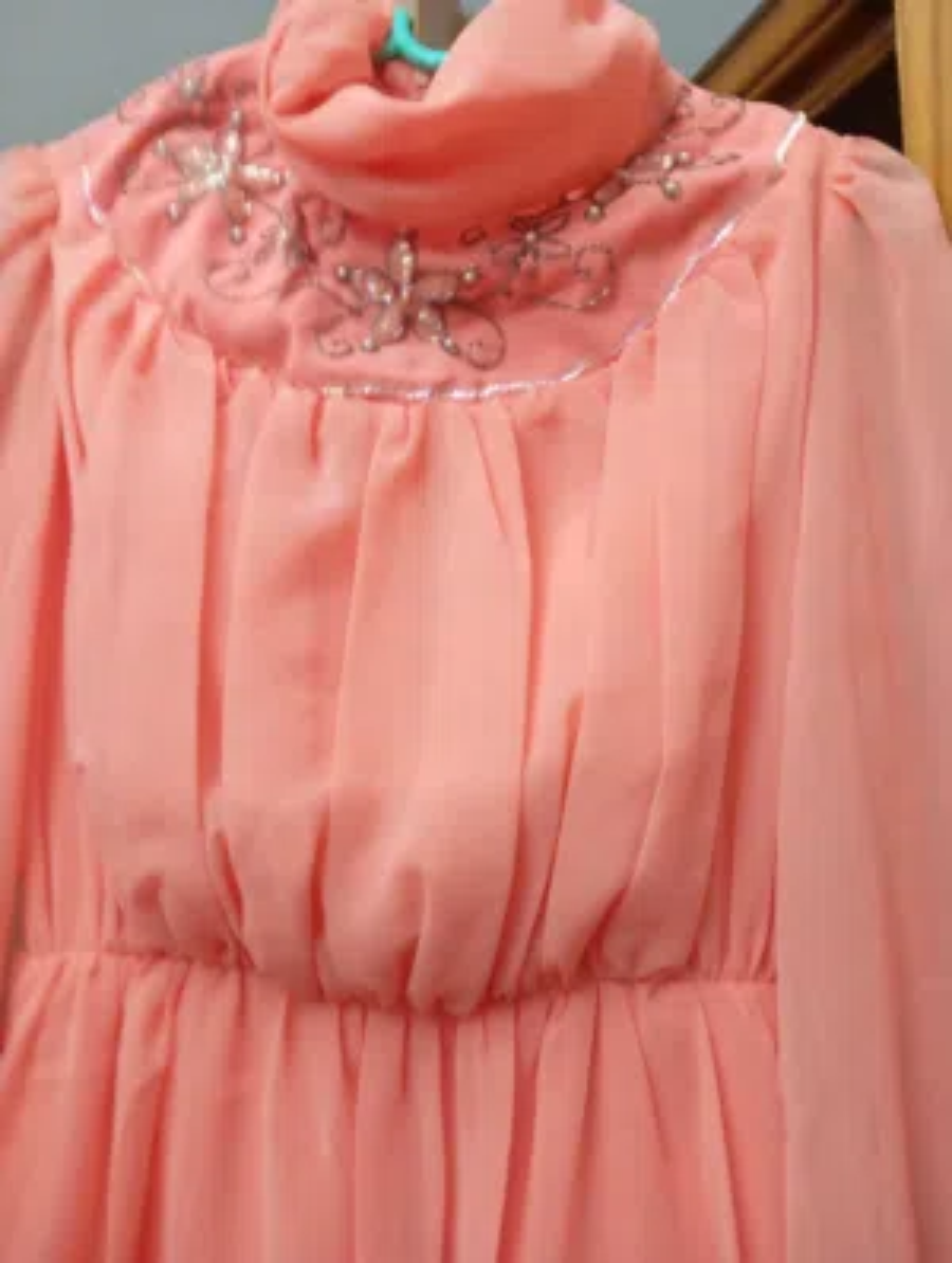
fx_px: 1023
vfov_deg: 63.4
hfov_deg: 49.9
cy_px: 632
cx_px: 476
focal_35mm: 28
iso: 1218
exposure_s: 1/33.3
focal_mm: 4.22
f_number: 1.8
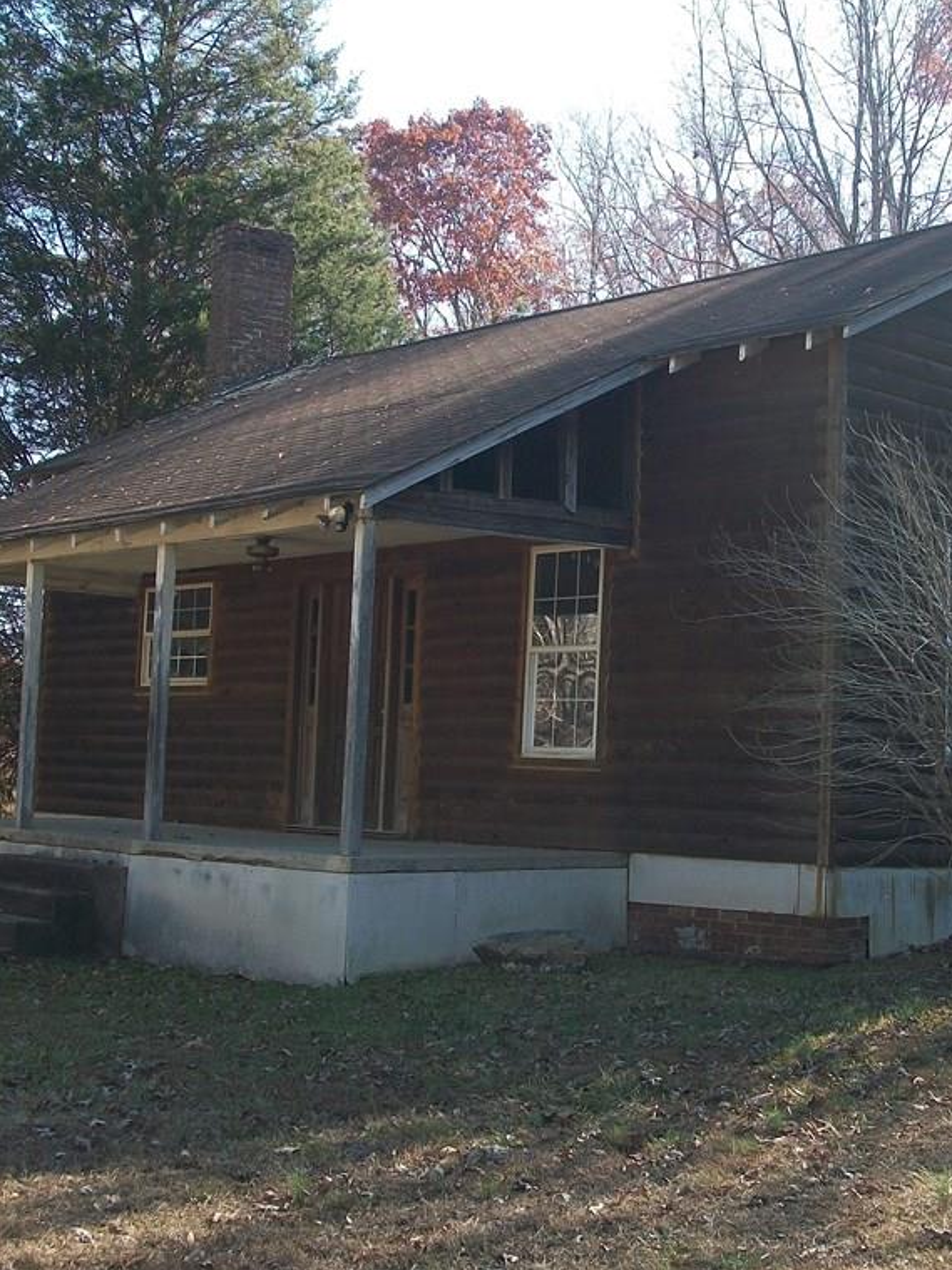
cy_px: 632
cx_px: 560
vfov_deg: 35.5
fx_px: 1981
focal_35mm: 54
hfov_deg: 27.0
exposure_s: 1/200
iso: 80
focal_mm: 7.1
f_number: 3.2
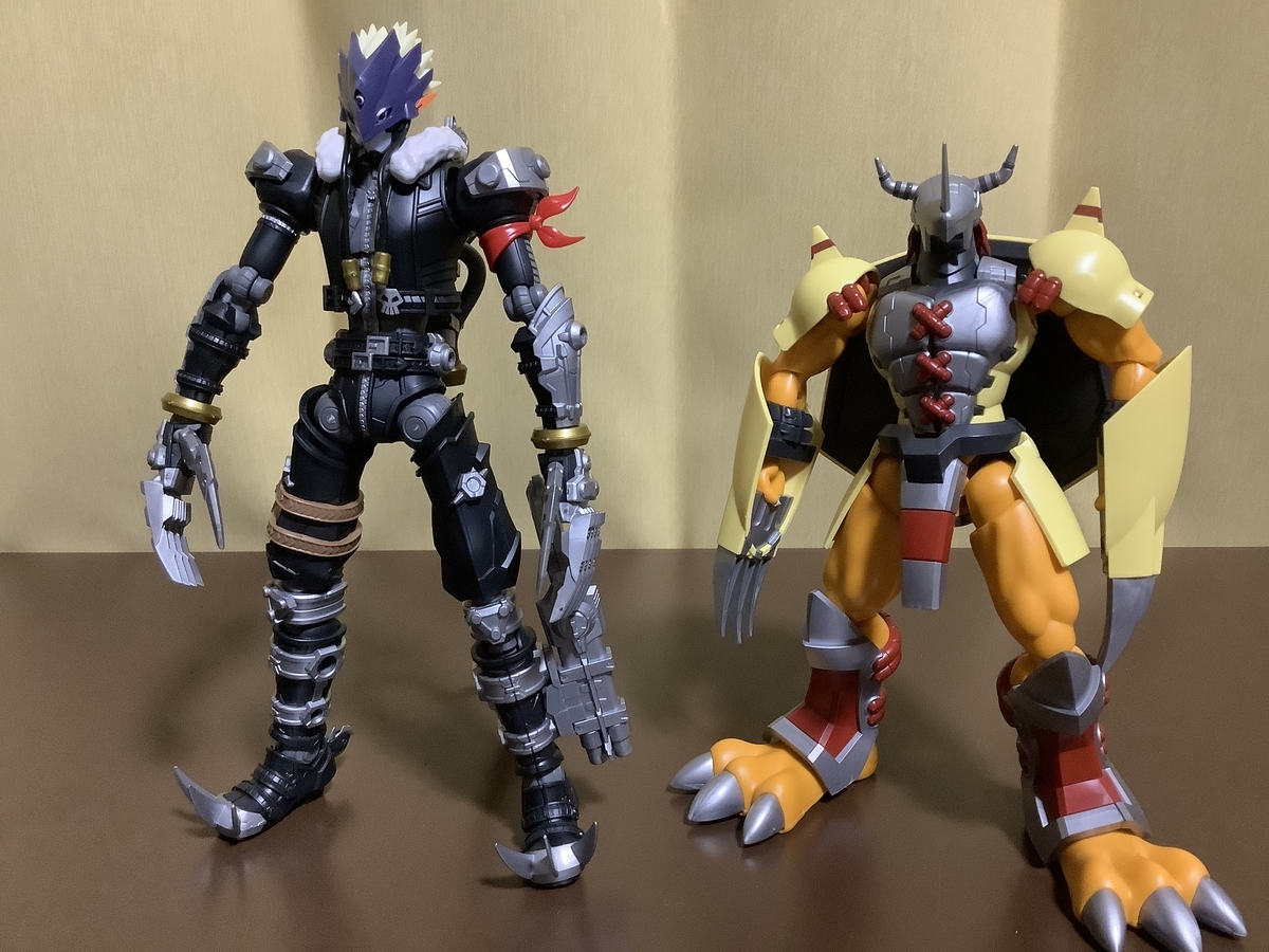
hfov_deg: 58.4
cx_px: 634
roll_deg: -0.2
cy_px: 476
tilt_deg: -16.0
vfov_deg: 45.4
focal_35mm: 31
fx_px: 1136
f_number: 2.4
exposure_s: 1/40
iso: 400
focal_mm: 3.3
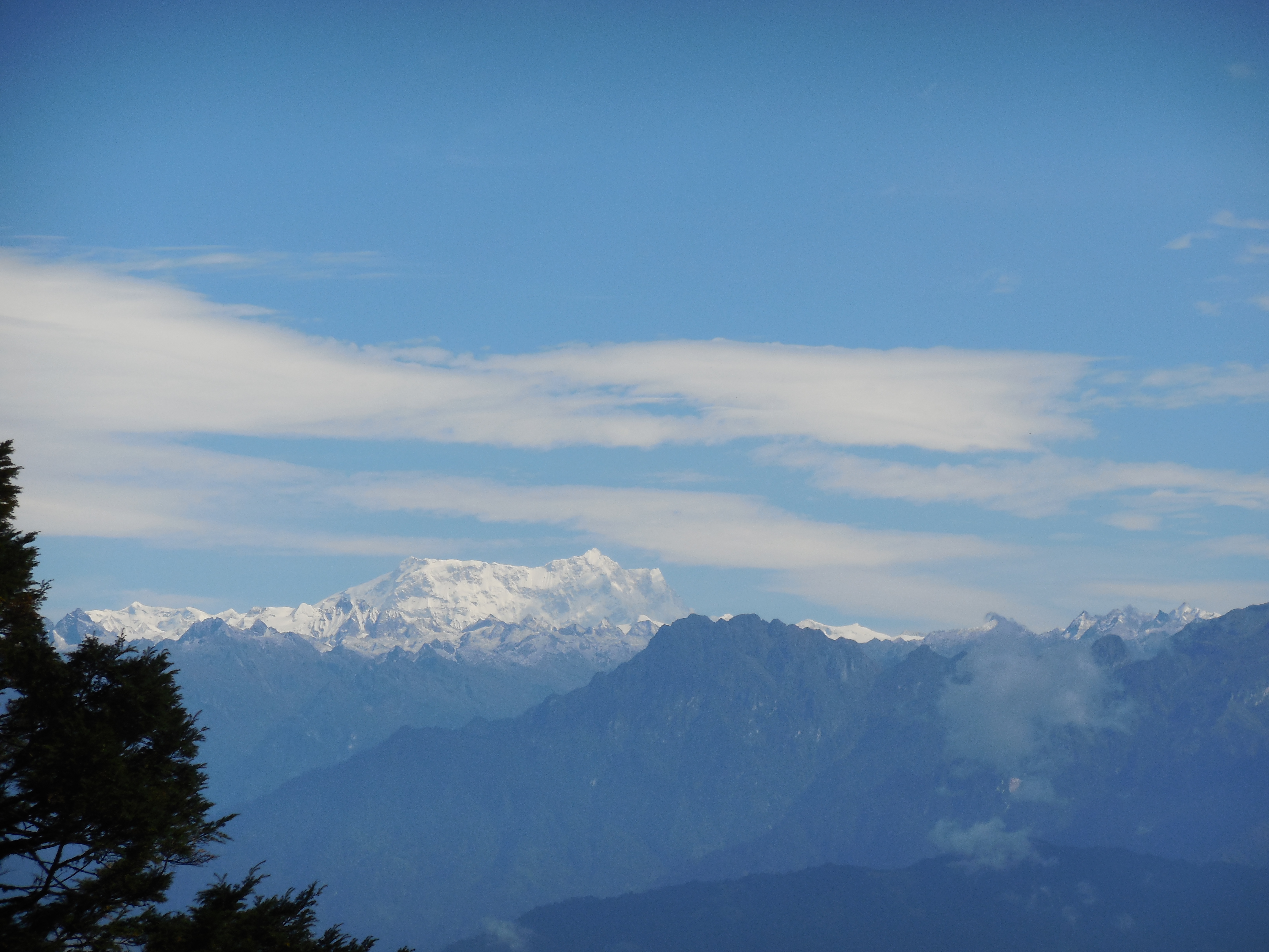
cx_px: 634
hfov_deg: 10.2
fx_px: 7075
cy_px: 476
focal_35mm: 193
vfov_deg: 7.7
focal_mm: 34.4
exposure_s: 1/1250
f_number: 5.5
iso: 125
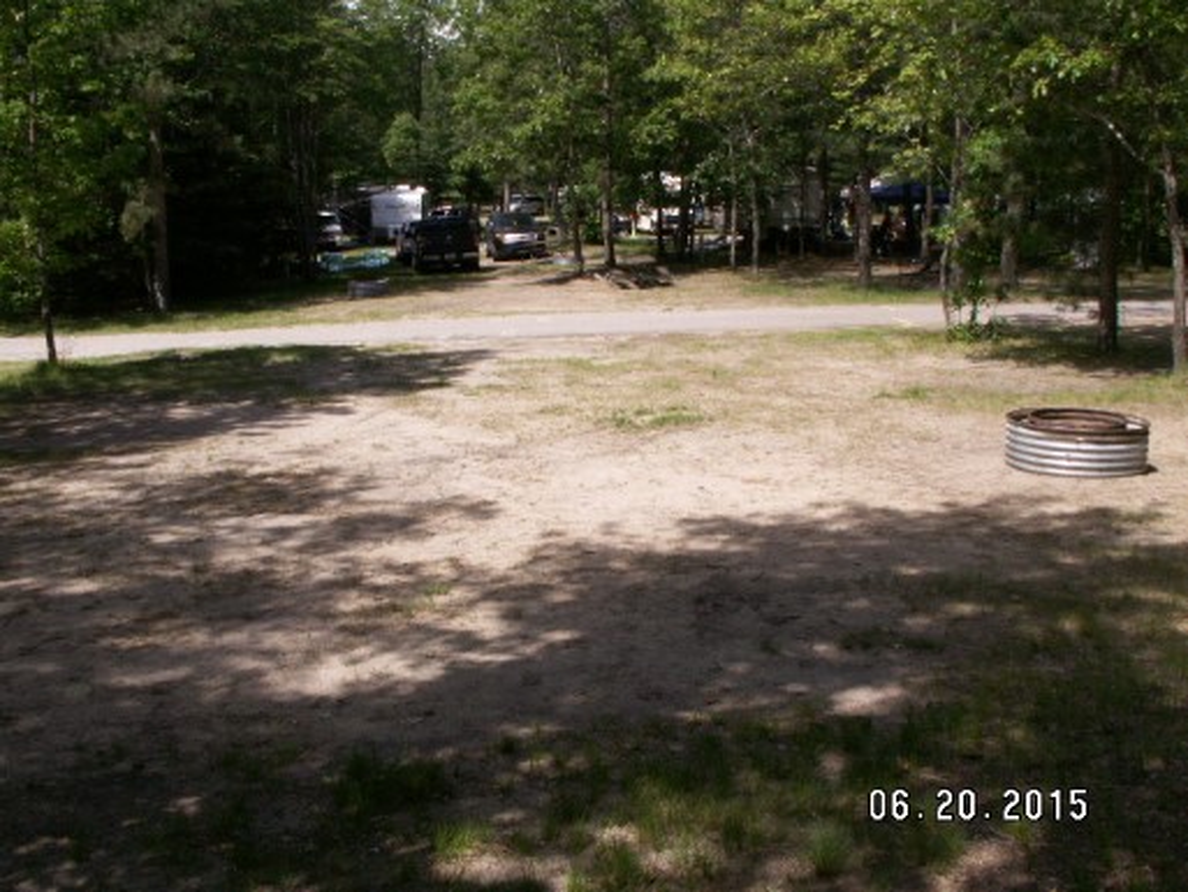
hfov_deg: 52.6
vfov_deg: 40.7
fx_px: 1201
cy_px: 446
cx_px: 594
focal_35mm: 35
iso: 50
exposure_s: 1/200
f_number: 6.3
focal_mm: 5.86
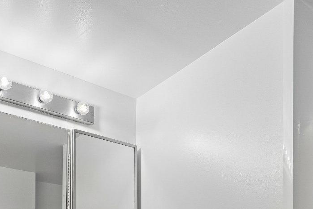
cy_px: 299
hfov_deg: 41.9
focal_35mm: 47
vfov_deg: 23.8
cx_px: 168
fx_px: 409
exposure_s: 1/3.33
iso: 100
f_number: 8
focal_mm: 16
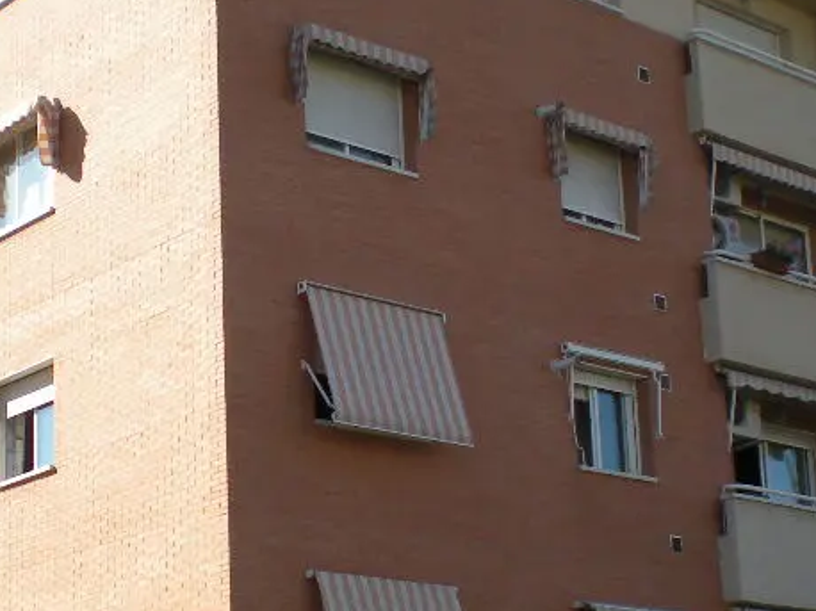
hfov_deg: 23.0
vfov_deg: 17.2
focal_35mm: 85
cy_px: 490
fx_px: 2003
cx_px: 326
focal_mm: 6.3
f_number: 4.6
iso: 64
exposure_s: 1/320
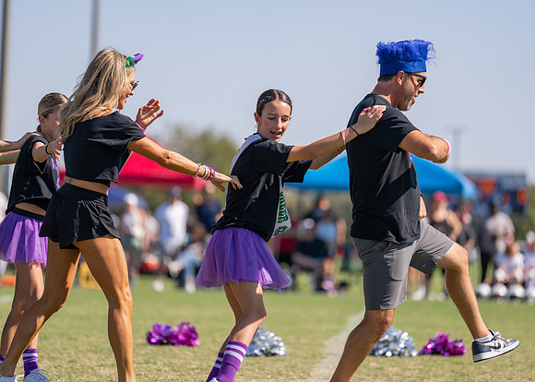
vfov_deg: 6.9
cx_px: 268
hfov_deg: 9.6
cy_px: 191
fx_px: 3184
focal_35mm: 210
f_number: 2.8
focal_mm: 200
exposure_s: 1/6400
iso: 320
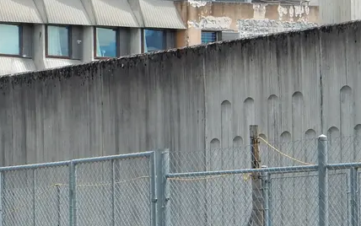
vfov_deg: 4.9
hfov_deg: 7.8
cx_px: -56
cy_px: 202
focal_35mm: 266
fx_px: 2618
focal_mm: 14.9
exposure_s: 1/400
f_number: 5
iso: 125
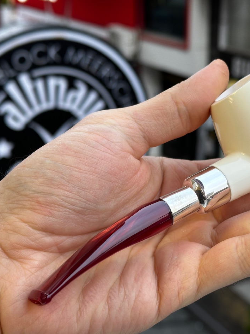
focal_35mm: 65
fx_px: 626
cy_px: 167
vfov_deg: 29.8
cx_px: 167
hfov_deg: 22.5
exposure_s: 1/100
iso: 64
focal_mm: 6.86
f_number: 1.78
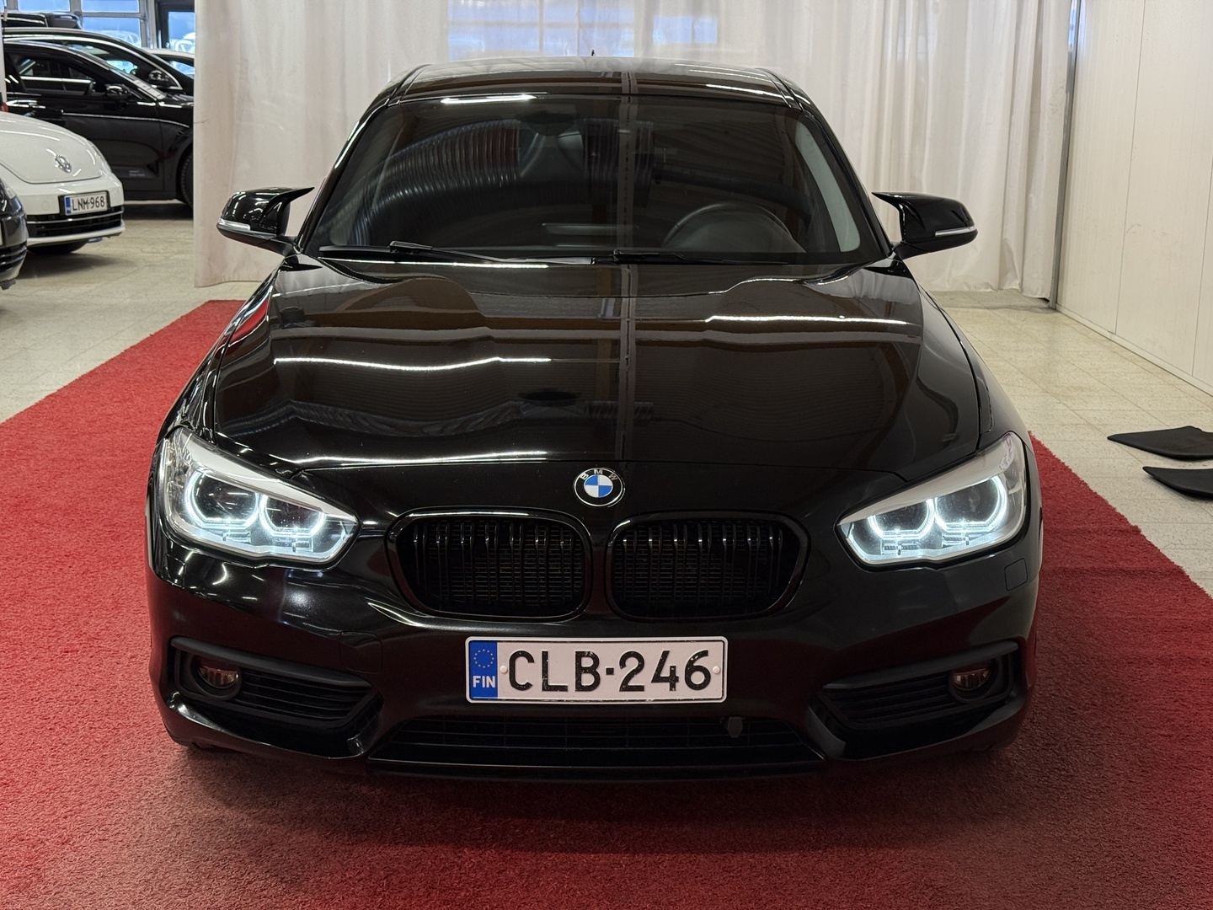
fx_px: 1682
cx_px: 606
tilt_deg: -12.6
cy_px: 455
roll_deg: -0.1
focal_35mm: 48
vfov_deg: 30.3
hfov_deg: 39.7
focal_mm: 6.76
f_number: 1.78
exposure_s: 1/125
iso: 100
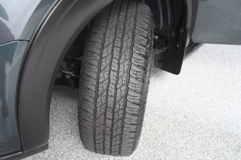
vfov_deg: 39.9
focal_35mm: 33
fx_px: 221
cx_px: 120
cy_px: 80
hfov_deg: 57.2
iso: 100
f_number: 3.5
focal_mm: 22
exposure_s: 1/160
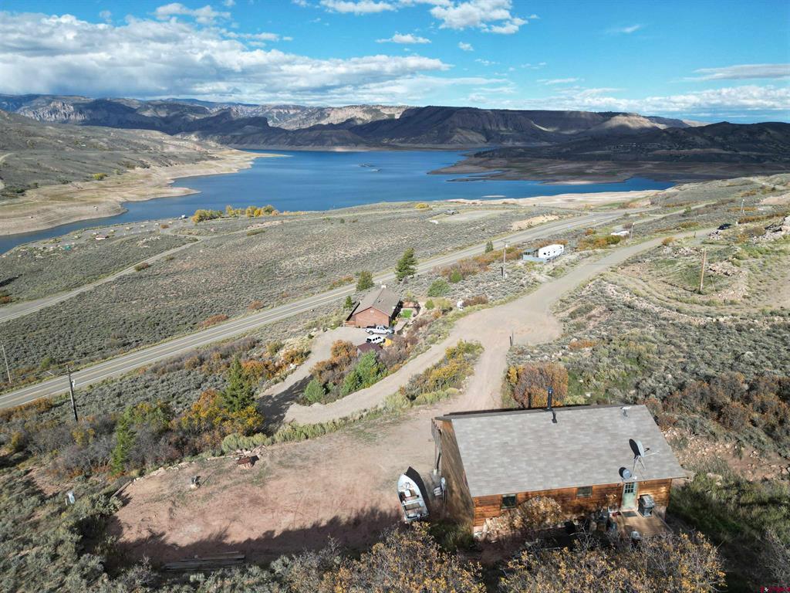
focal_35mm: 24
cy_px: 296
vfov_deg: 56.8
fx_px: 548
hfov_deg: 71.6
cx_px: 395
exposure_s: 1/2500
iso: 110
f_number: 1.7
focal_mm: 6.72
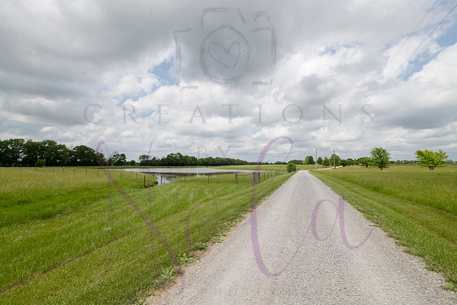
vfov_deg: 81.2
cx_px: 228
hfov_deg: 104.2
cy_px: 152
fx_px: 178
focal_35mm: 14
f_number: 22
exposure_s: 1/320
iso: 1000
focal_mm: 14
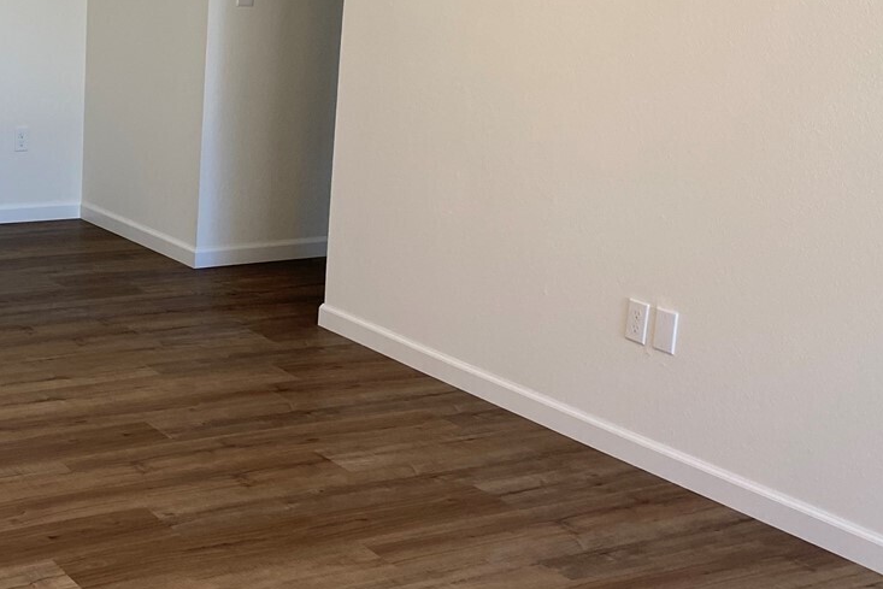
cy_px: 189
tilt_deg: -11.4
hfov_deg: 32.0
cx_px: 57
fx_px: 1447
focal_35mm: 59
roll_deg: -2.0
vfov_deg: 22.9
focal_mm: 4.25
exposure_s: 1/120
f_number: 1.8
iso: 100
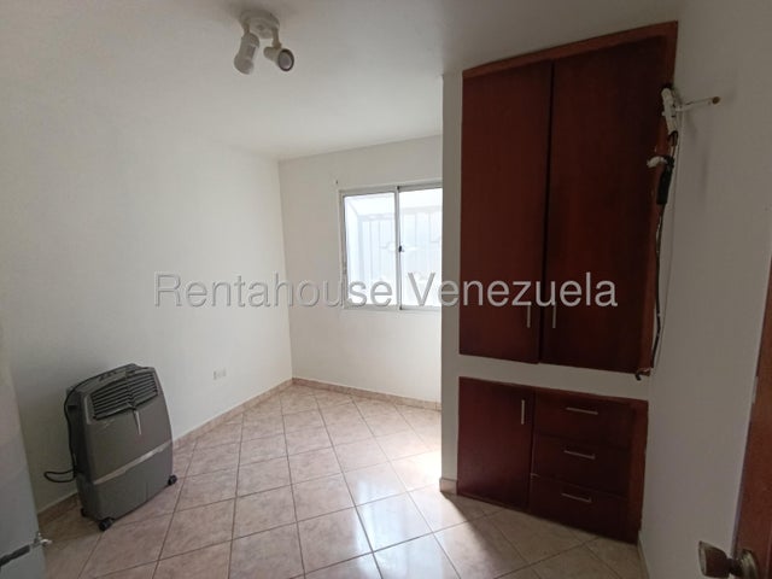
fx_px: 357
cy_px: 290
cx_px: 386
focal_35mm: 16
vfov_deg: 78.1
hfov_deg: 94.5
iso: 125
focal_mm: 1.65
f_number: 2.2
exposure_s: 1/100
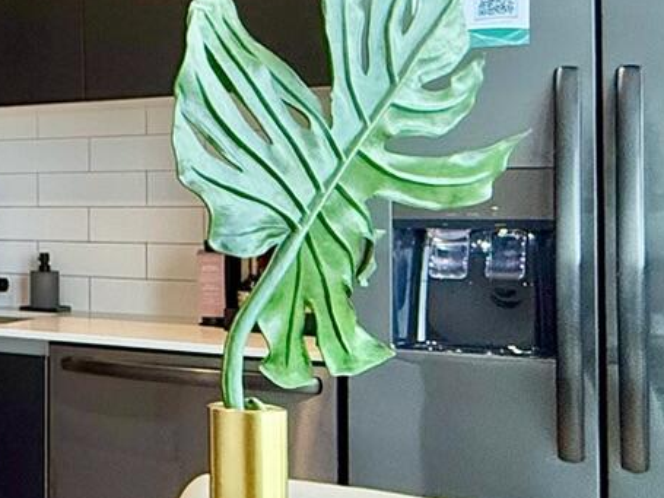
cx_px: -439
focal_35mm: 63
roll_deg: -0.4
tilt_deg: +1.2
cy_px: 193
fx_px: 1208
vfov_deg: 23.2
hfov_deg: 22.4
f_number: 2.2
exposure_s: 1/120
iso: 400
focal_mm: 2.22
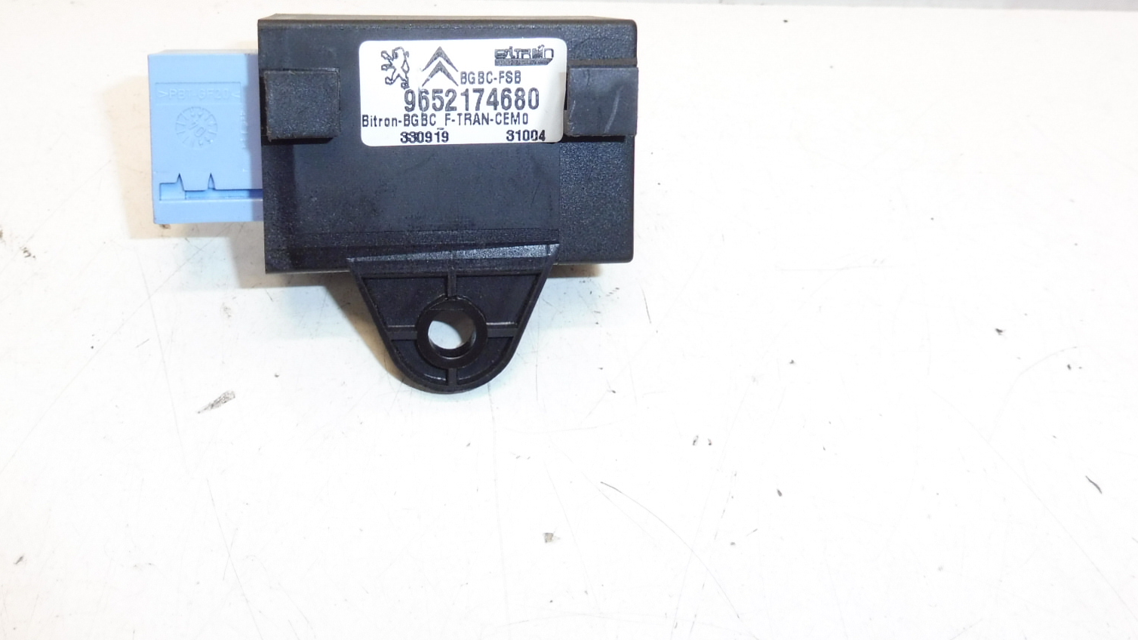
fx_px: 1116
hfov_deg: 53.4
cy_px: 156
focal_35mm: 37
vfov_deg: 31.4
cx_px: 430
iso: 200
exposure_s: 1/60
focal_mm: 4.4
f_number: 3.5
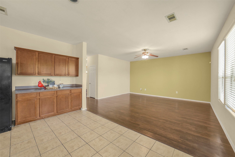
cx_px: 118
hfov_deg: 104.2
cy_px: 78
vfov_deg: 81.2
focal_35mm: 14
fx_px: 91
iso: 500
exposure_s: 1/6
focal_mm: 14
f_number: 11
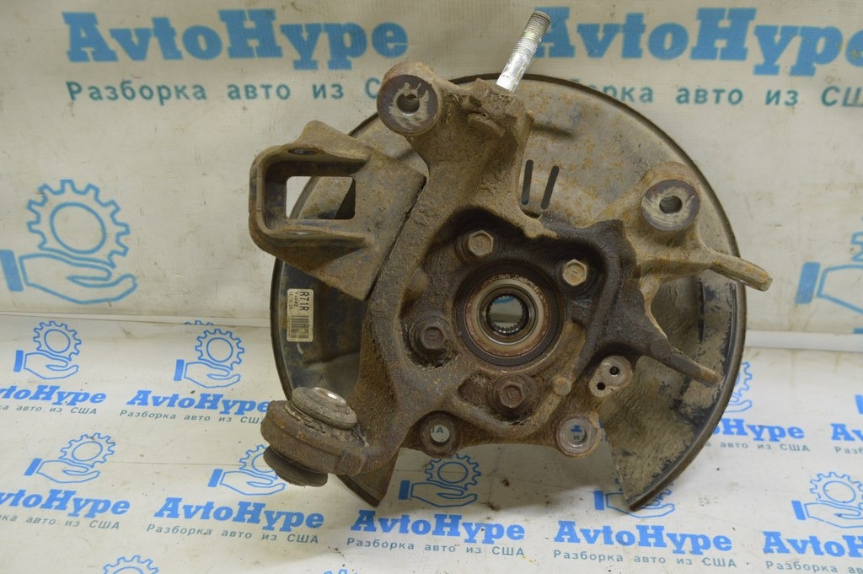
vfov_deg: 34.2
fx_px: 934
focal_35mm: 39
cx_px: 432
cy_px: 287
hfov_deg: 49.6
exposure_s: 1/20
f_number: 5.6
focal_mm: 26
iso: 400
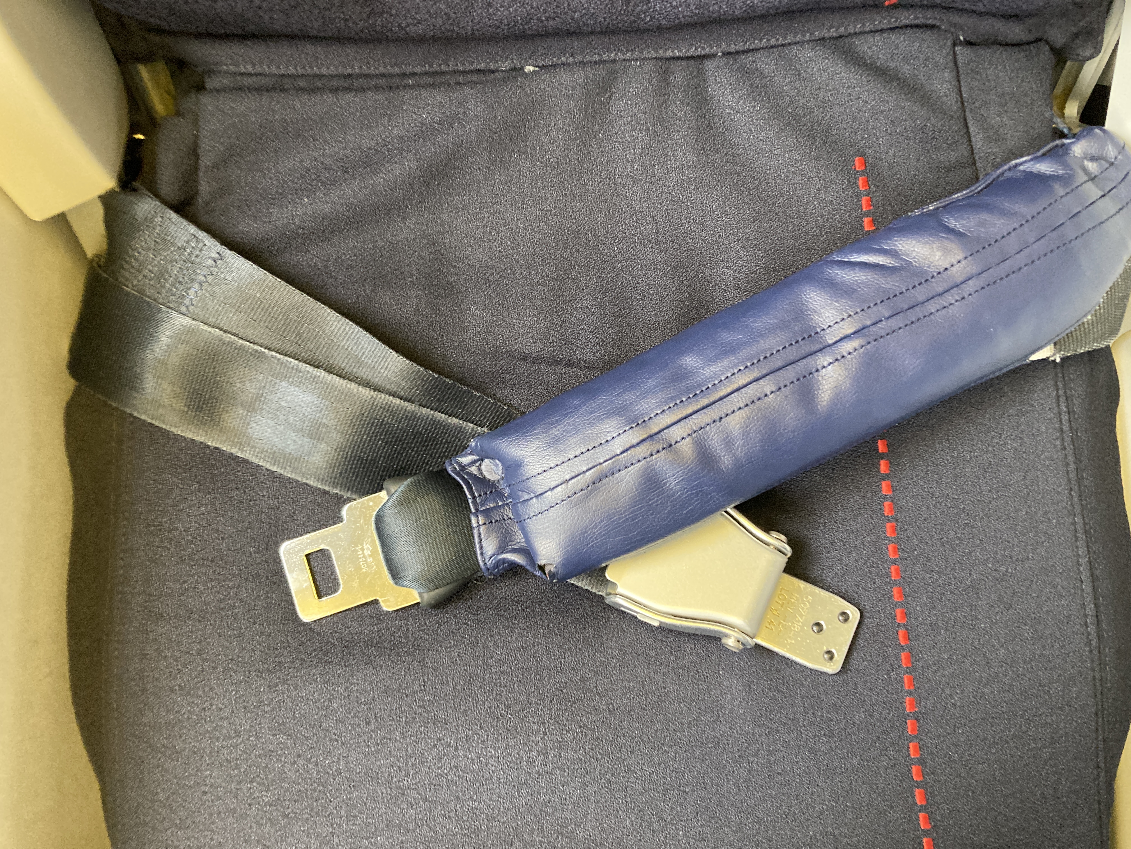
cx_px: 566
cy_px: 424
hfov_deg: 63.4
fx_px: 915
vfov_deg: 49.7
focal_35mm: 28
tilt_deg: -85.4
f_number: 1.8
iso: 320
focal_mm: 3.99
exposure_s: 1/44
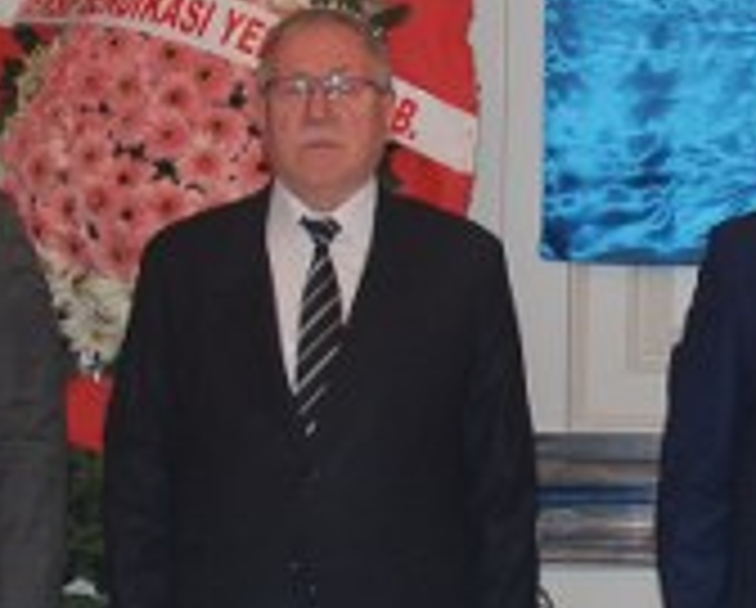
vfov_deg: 11.5
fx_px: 3003
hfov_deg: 14.0
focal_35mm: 134
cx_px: 824
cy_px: 459
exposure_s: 1/60
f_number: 4
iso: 200
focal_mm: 20
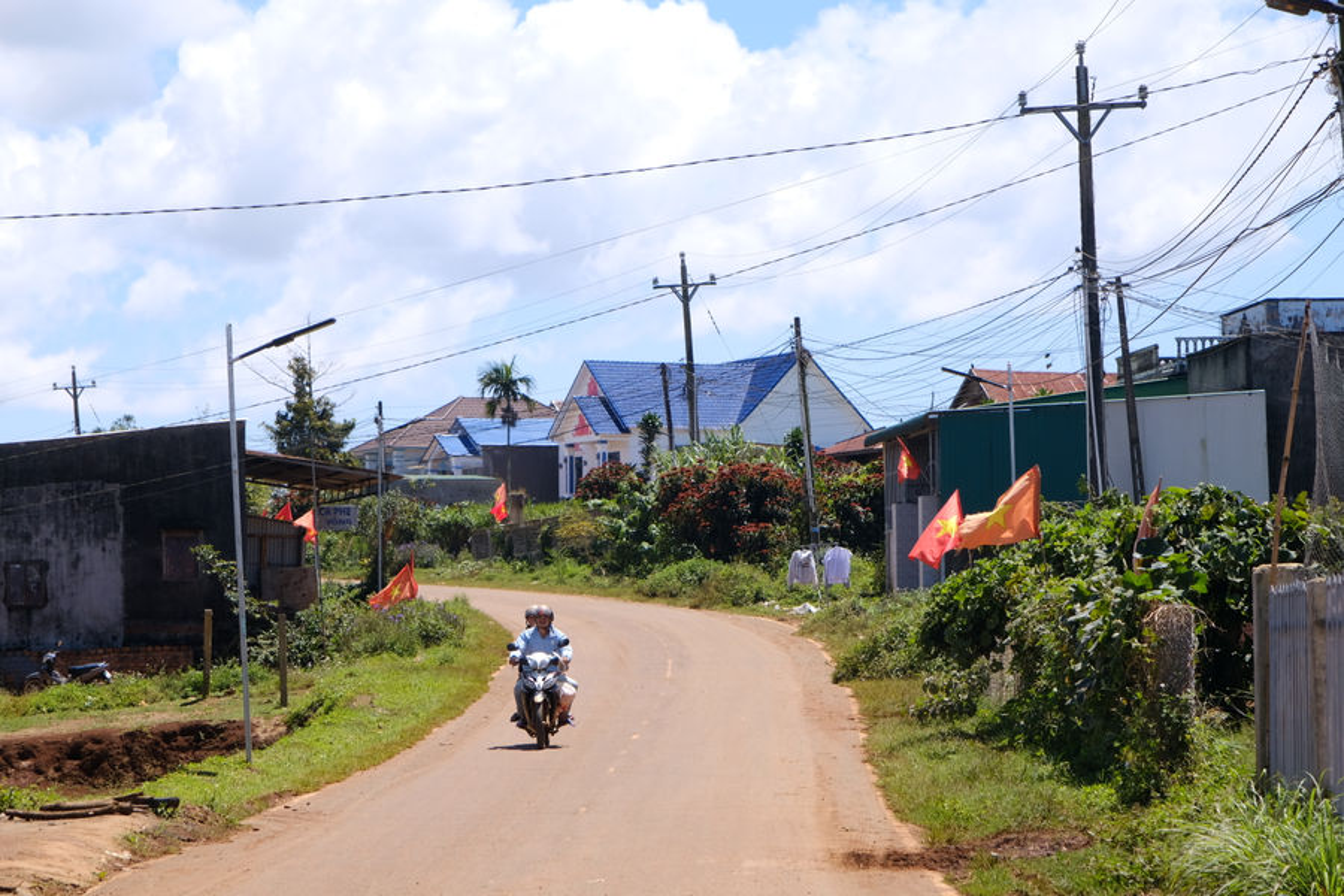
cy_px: 448
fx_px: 4480
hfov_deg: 17.1
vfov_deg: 11.4
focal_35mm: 120
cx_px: 672
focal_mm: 80
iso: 640
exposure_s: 1/1000
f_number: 7.1
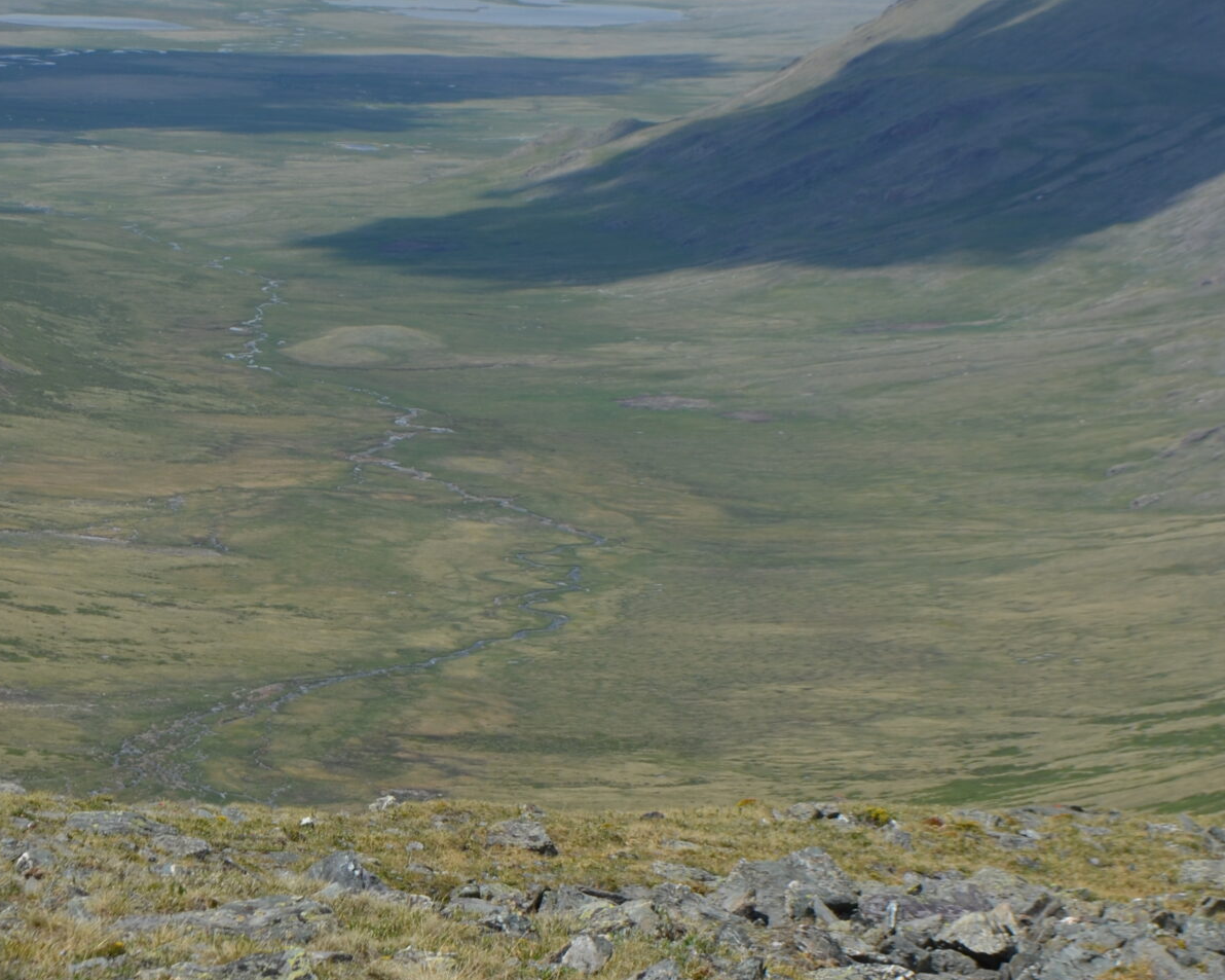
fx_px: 6017
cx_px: 321
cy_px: 139
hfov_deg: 11.6
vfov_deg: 9.3
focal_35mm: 166
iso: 100
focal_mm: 55
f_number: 9
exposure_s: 1/320
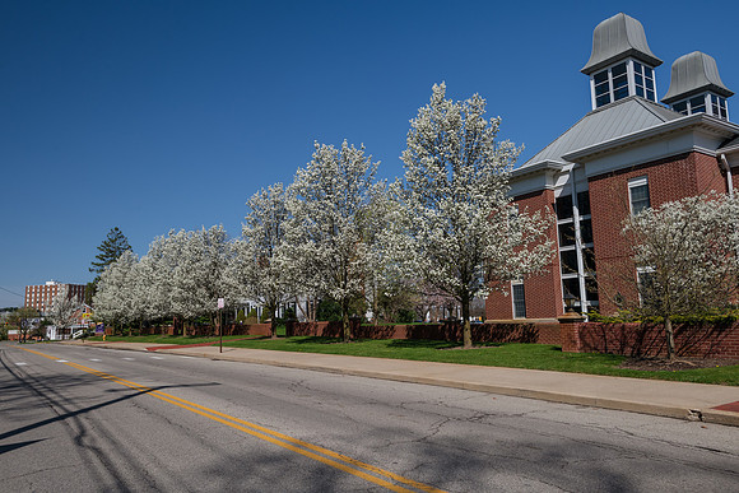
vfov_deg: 49.6
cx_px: 370
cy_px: 246
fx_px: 534
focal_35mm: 26
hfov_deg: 69.4
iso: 320
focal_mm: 26
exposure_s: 1/320
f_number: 9
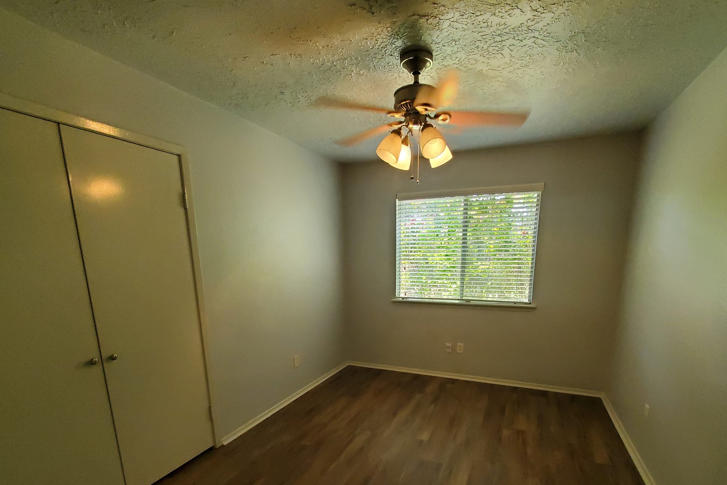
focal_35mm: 16
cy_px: 321
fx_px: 323
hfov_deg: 96.6
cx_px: 383
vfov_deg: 71.7
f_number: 2.2
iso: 400
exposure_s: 1/60
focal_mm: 1.8
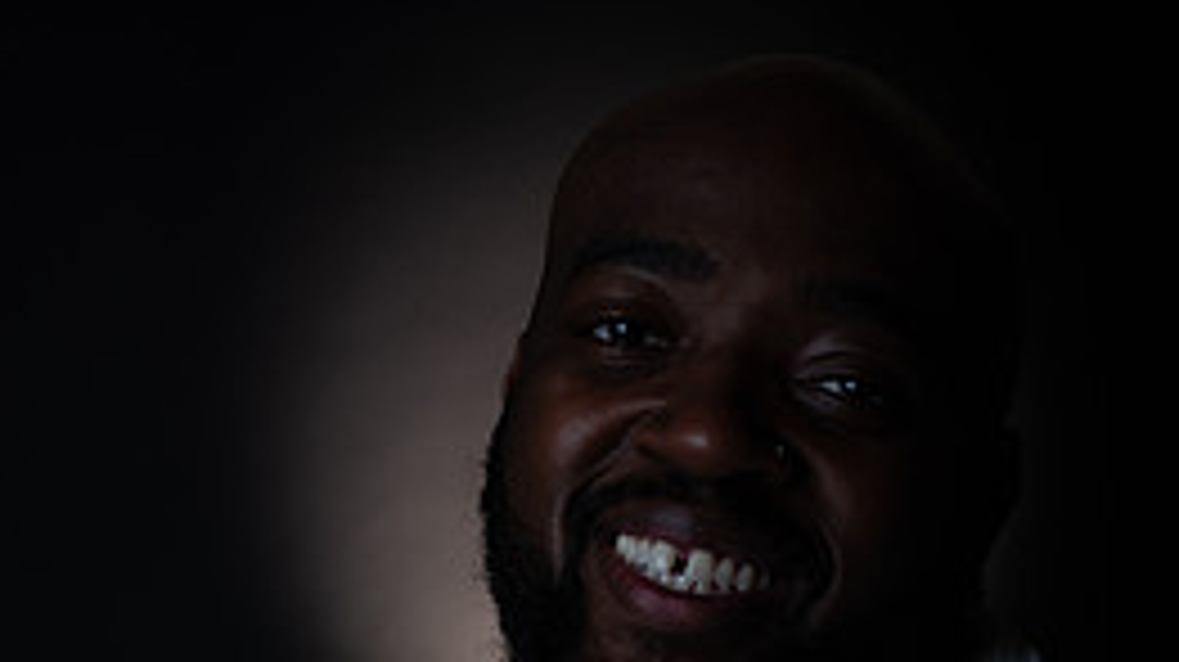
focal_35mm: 63
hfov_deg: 33.3
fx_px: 1968
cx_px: 657
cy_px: 955
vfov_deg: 17.4
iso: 500
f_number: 5.6
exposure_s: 1/250
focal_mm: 35
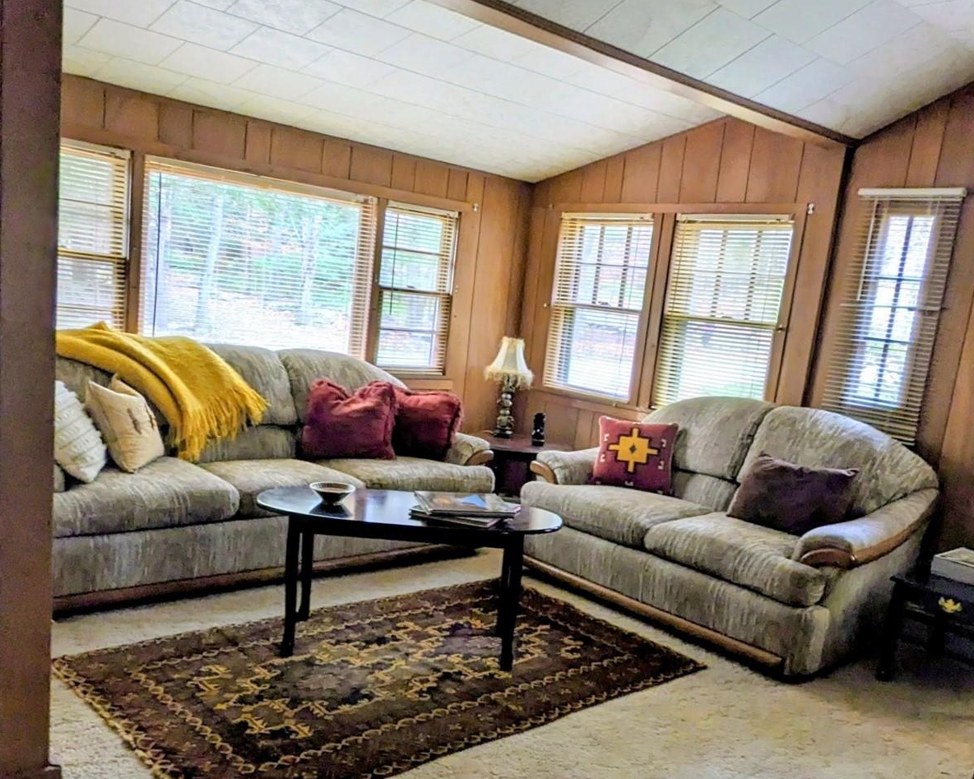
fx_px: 778
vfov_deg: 52.7
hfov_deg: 64.0
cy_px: 482
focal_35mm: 27
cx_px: 516
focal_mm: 2.22
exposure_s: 1/23.8
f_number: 2.2
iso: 75
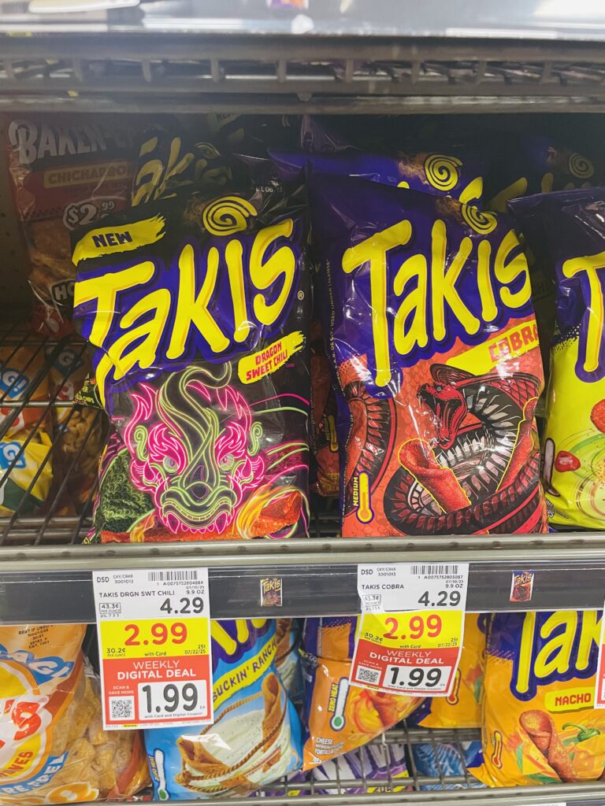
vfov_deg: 67.3
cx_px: 302
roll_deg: -0.9
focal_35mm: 26
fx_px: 606
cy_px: 403
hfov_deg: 53.1
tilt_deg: -32.5
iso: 250
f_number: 1.6
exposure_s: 1/60
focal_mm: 4.2
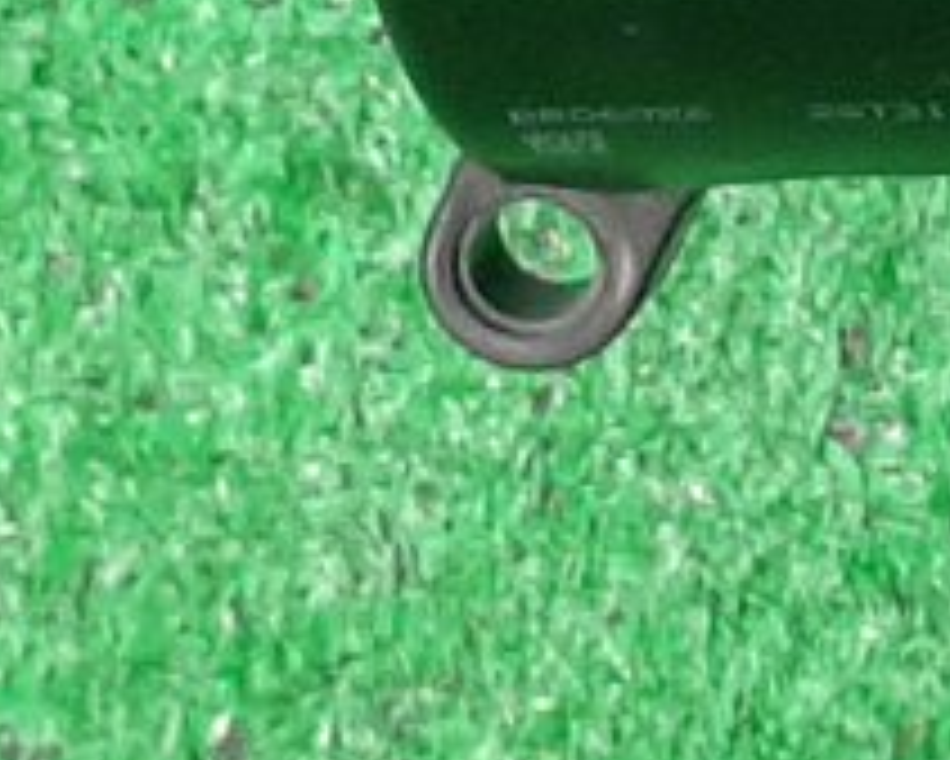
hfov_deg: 9.6
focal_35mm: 173
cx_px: 2409
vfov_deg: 8.1
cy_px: -1201
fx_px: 4866
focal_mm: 3.93
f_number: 1.7
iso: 208
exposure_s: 1/50
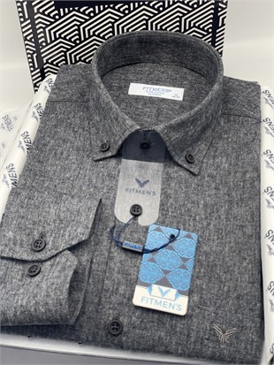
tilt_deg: -42.7
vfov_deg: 36.8
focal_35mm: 52
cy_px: 182
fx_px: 549
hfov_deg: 28.0
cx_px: 137
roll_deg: +3.1
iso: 32
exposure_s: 1/122
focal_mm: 6
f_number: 2
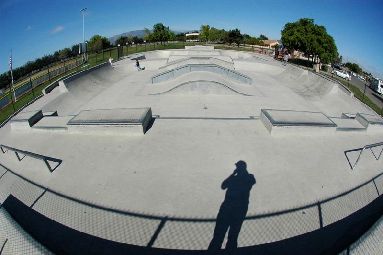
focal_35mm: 16
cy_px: 128
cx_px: 192
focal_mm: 10.5
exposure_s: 1/1000
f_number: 16
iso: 800
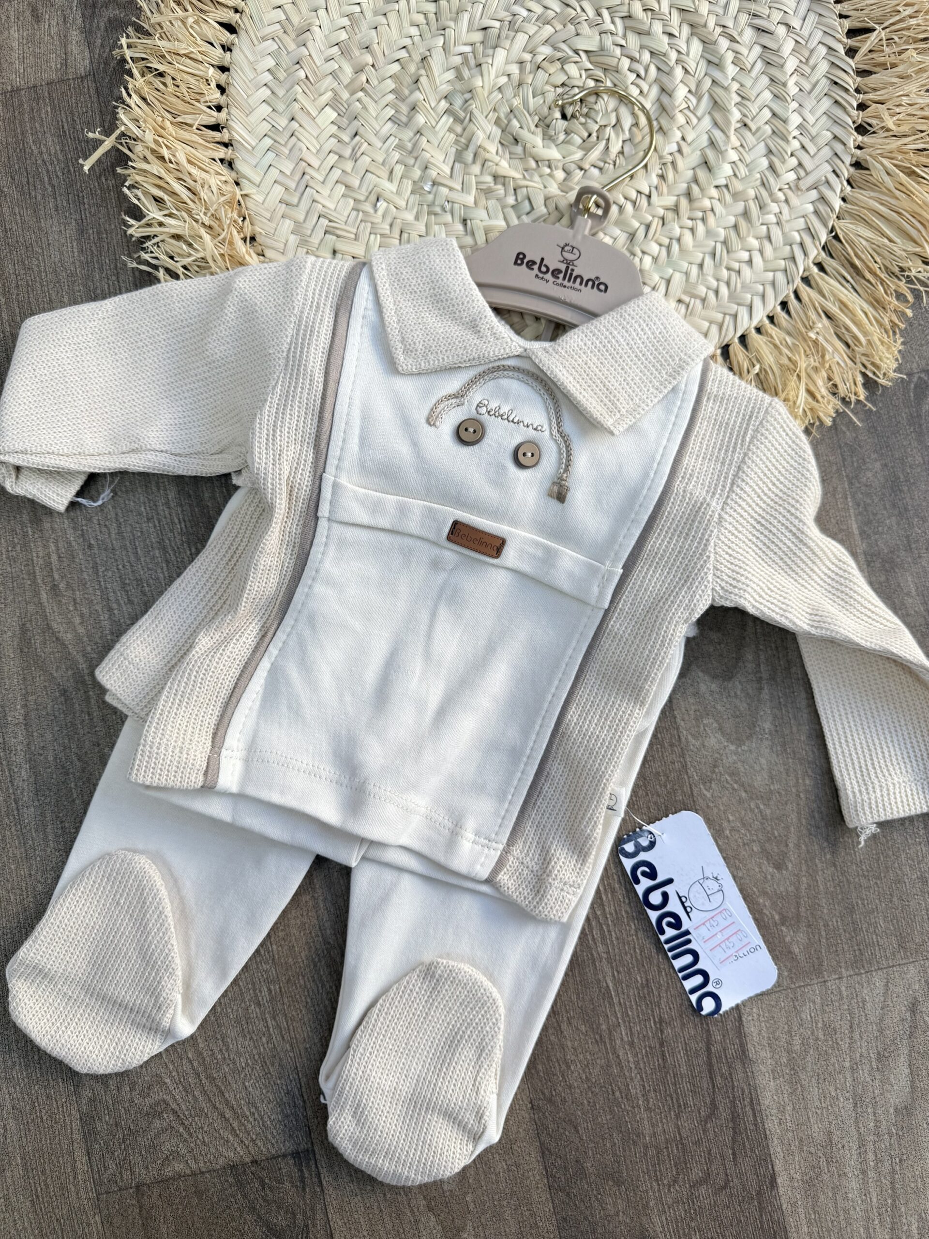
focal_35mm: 24
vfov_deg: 71.6
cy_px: 620
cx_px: 464
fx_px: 859
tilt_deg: -88.0
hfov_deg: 56.8
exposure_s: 1/128
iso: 50
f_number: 1.78
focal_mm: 6.76
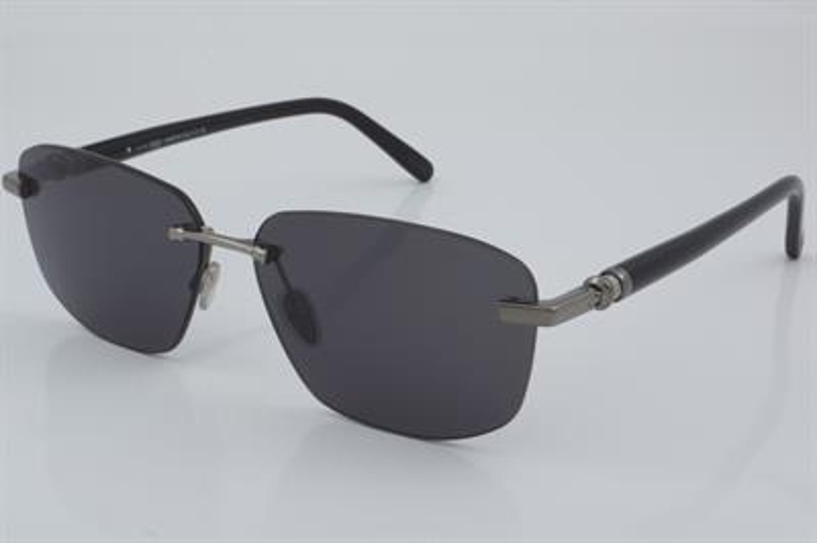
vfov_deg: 18.2
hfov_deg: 27.0
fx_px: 1701
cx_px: 408
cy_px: 272
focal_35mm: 75
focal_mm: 50
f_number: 32
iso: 100
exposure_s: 1/3
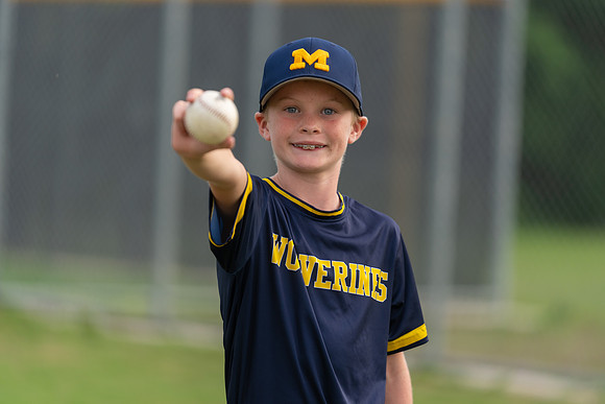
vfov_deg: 6.9
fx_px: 3328
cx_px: 302
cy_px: 202
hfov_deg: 10.4
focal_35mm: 198
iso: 200
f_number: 2.8
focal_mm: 198
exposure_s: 1/320
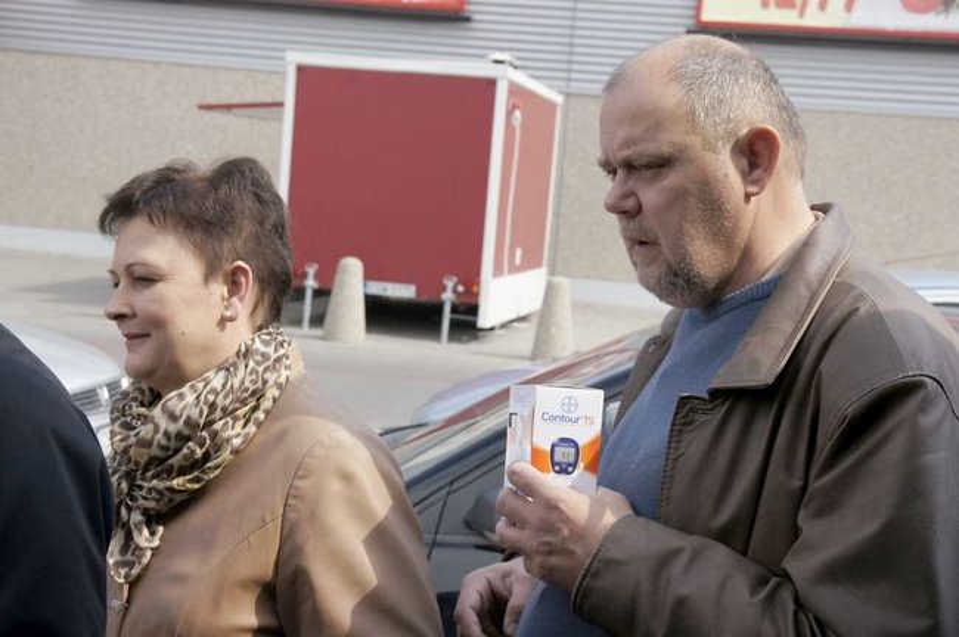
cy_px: 318
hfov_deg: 33.4
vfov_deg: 22.6
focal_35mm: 60
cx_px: 480
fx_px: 1597
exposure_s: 1/1250
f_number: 9
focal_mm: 40
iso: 800
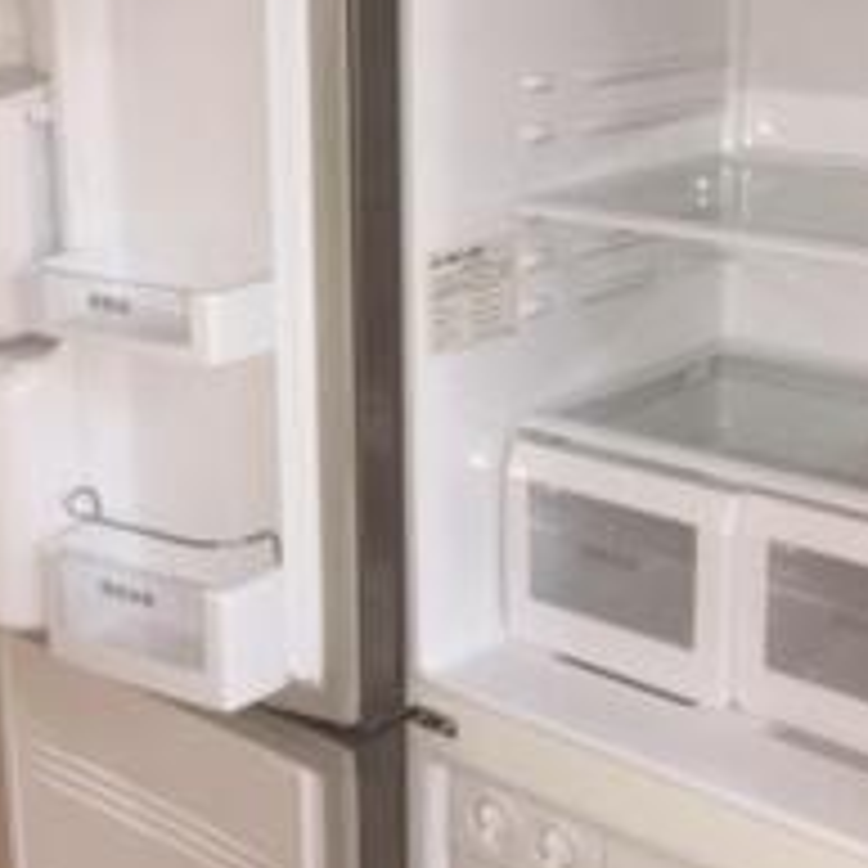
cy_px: 403
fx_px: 1645
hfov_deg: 29.5
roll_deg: +0.8
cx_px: 409
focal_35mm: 58
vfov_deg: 29.5
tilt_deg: -15.6
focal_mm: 4.15
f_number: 2.2
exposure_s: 1/25
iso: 64
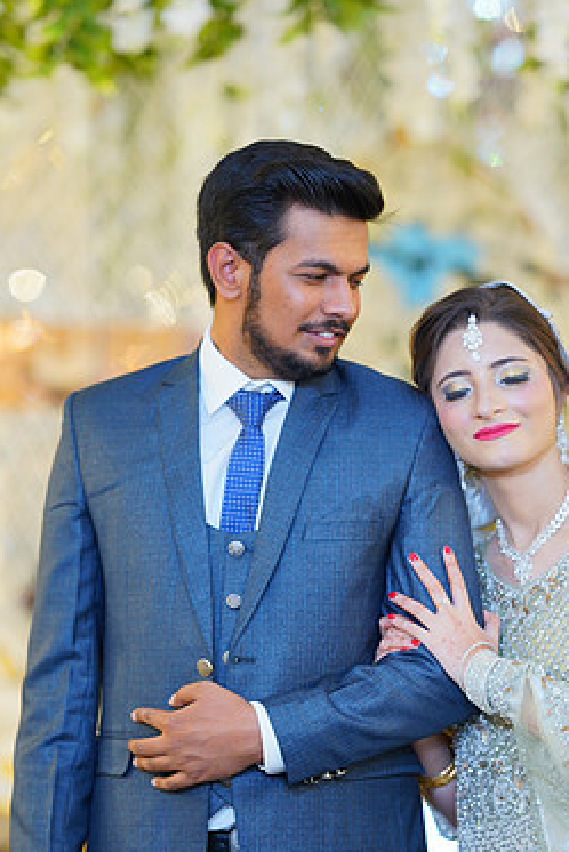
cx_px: 367
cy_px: 560
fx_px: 3126
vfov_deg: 15.5
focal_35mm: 132
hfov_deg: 10.4
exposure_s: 1/160
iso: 200
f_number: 1.8
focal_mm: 85
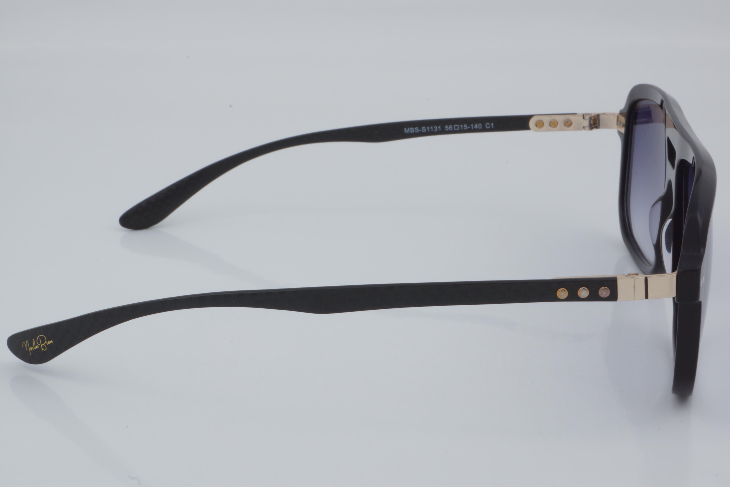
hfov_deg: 27.0
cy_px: 244
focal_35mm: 75
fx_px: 1521
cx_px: 365
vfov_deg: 18.2
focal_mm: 50
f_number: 32
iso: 100
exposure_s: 1/4
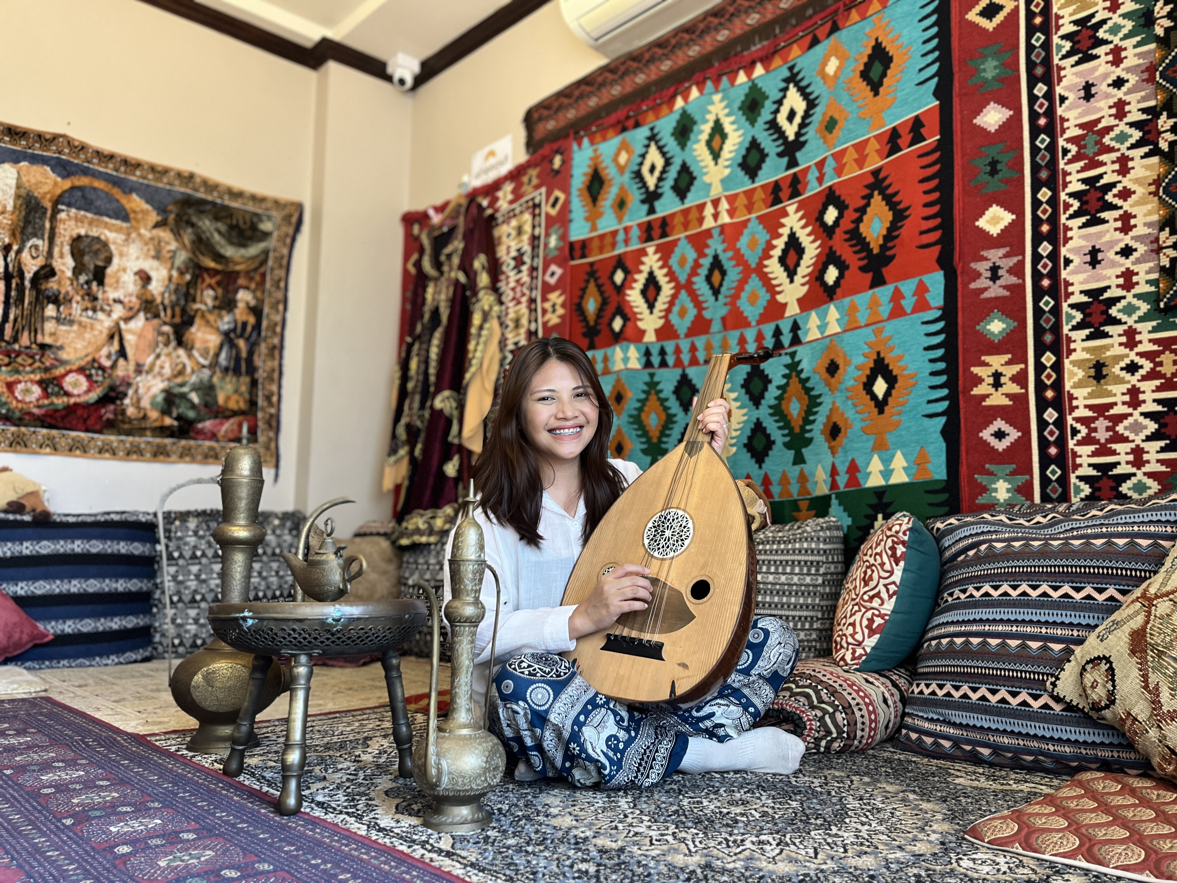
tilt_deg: +7.3
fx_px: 884
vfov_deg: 53.1
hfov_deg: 67.3
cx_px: 588
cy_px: 442
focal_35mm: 26
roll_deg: -0.2
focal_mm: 5.1
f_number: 1.6
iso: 160
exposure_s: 1/50
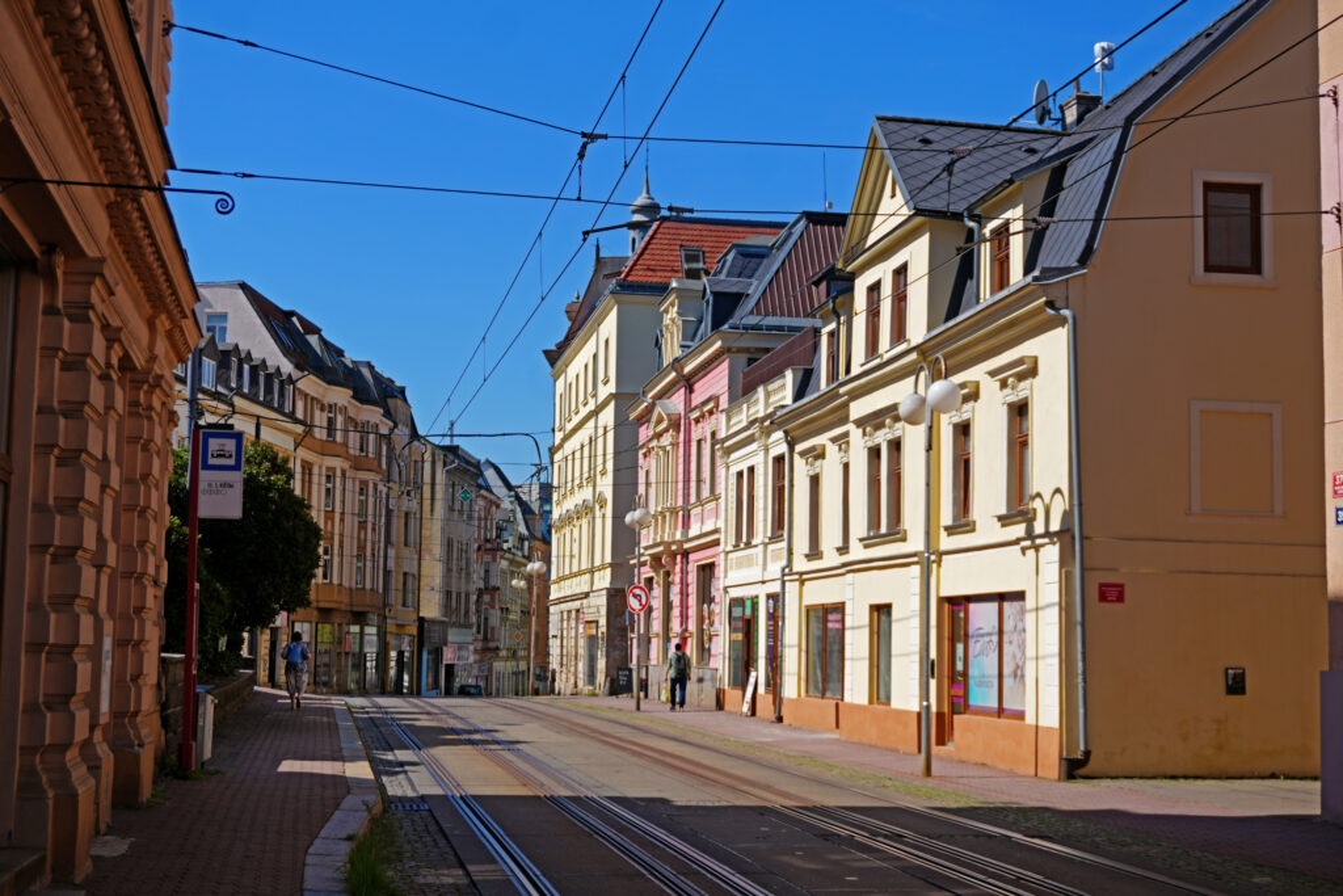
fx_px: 1903
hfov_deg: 38.9
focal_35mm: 51
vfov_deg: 26.5
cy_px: 448
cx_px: 672
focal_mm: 34
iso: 100
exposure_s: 1/1000
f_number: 5.6
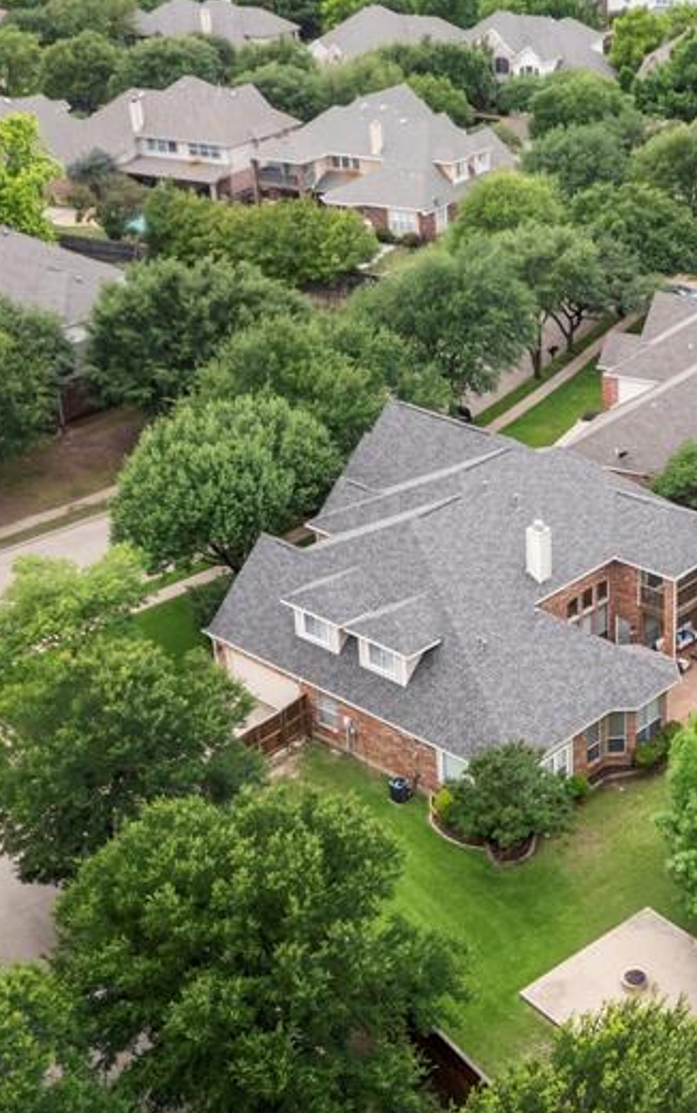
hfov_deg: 25.3
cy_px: 496
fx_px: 1518
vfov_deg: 40.2
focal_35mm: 50
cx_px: 586
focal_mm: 6.72
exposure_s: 1/500
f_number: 1.7
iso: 140
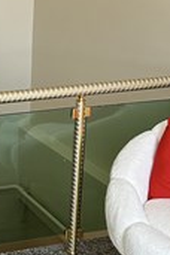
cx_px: -106
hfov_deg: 15.7
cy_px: 130
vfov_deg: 26.0
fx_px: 552
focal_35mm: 78
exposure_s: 1/121
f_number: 1.78
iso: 200
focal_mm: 6.86
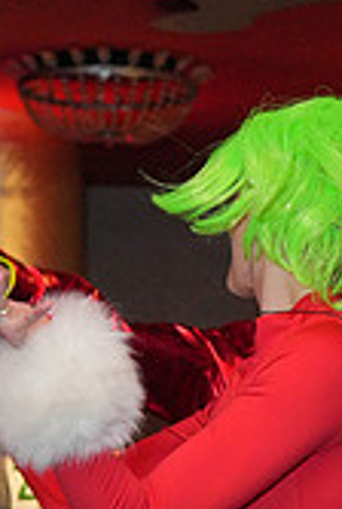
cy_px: 768
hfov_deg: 8.8
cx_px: 261
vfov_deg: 12.5
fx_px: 2214
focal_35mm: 156
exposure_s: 1/200
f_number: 4
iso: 4000
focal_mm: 45
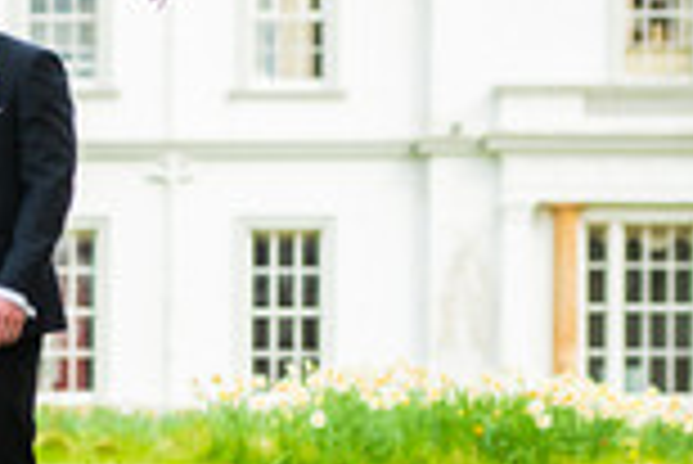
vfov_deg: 4.2
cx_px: -119
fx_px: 6262
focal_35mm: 325
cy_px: 396
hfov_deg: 6.3
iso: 160
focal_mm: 90
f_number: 2.8
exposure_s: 1/640
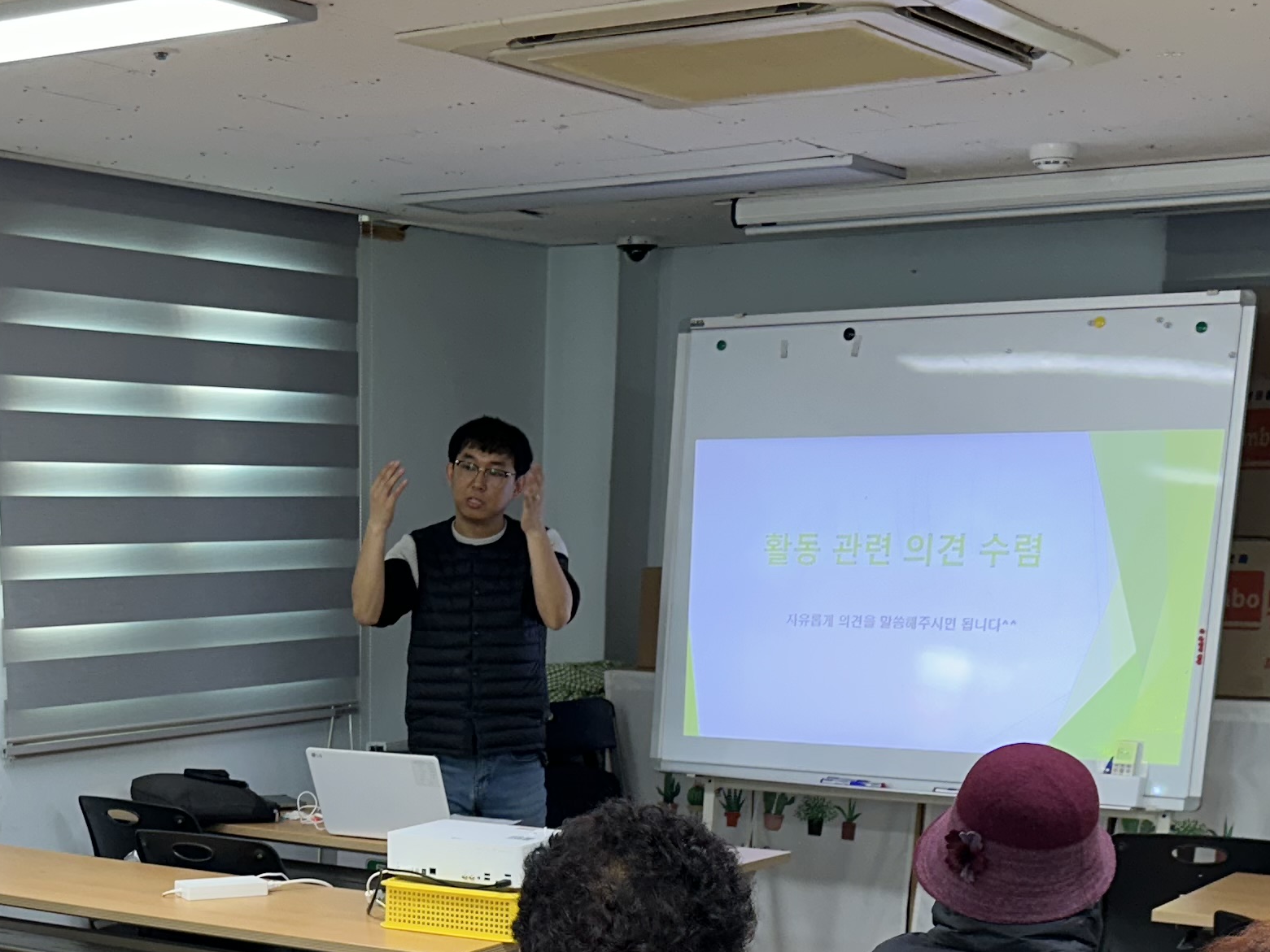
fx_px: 2275
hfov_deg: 30.8
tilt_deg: -12.3
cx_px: 355
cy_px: 1028
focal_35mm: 62
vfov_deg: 22.4
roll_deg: +0.2
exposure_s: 1/120
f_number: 1.78
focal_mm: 6.86
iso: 160
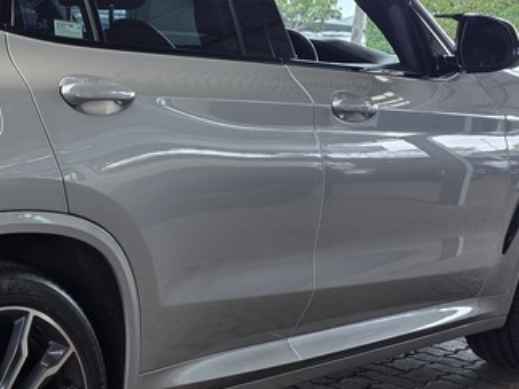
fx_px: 1094
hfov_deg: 24.2
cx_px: -108
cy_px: 217
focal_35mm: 73
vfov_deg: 20.1
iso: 160
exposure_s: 1/100
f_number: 1.7
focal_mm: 6.25
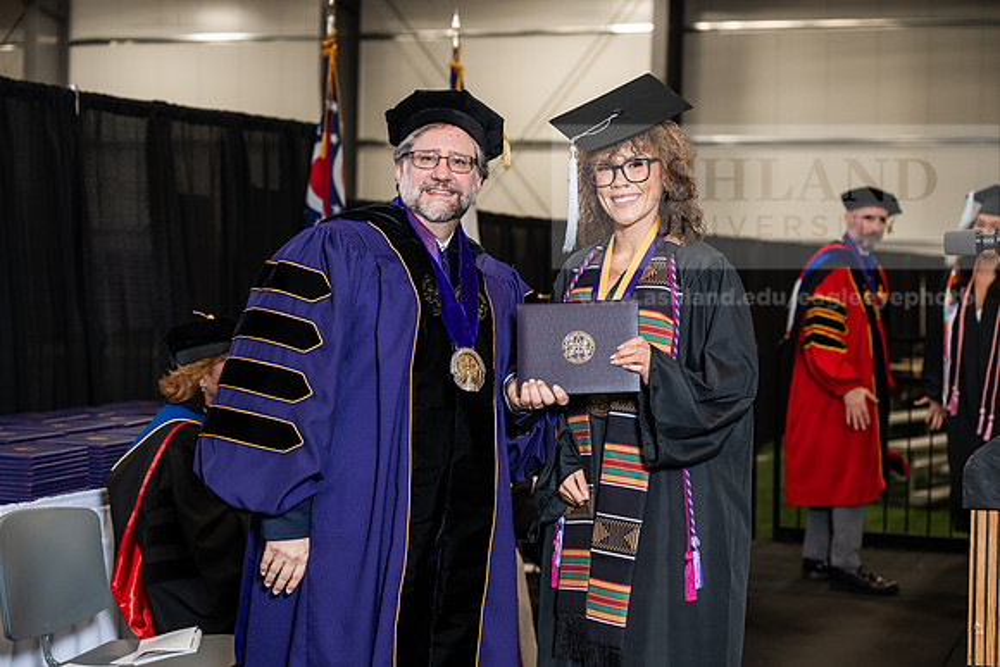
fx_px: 1945
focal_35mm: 70
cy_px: 334
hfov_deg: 28.8
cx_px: 500
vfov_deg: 19.5
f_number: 4
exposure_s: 1/200
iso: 1250
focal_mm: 70
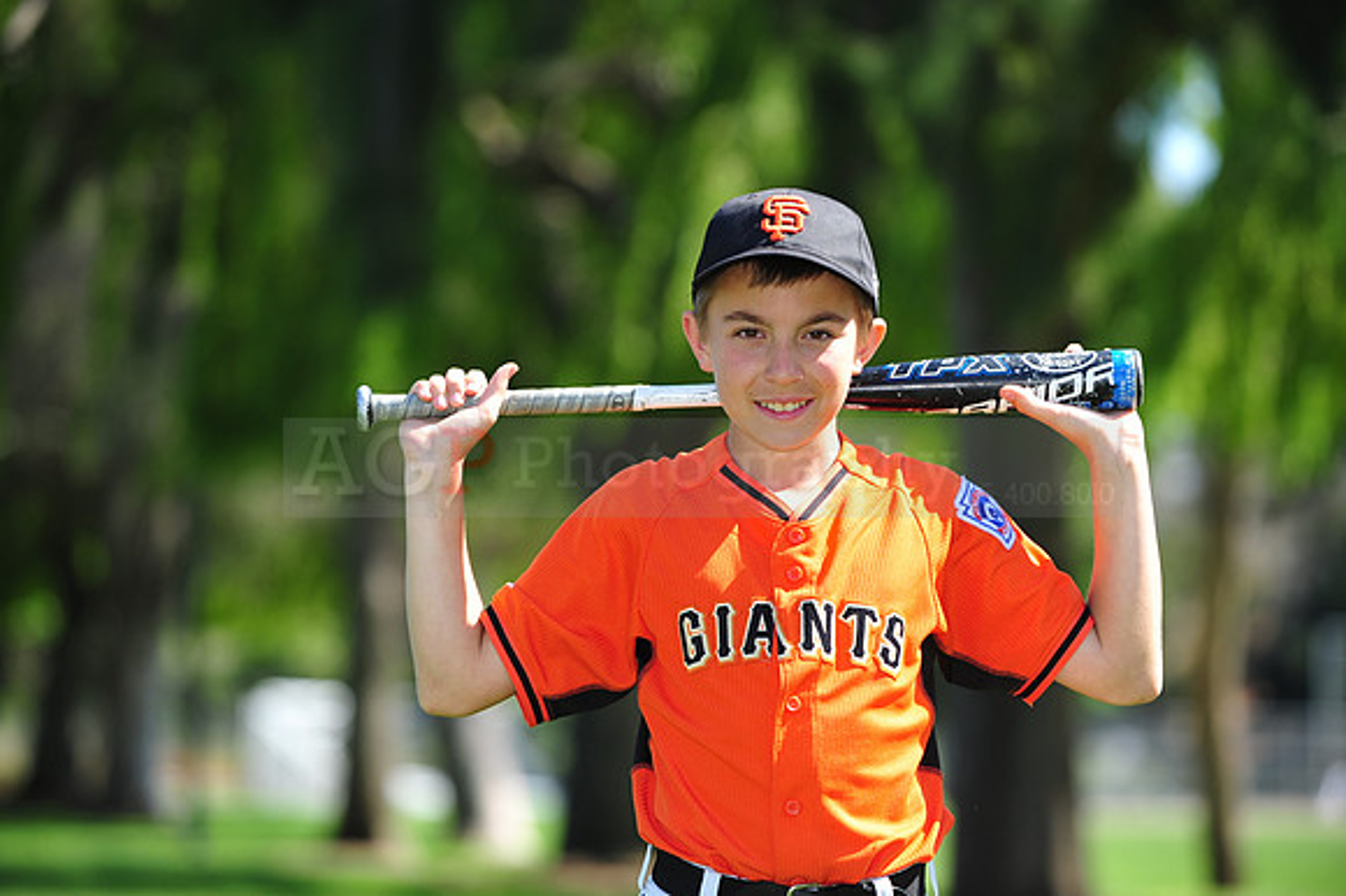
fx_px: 6539
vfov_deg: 7.8
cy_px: 448
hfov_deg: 11.8
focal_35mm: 175
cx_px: 673
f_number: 4.5
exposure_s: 1/640
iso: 200
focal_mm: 175
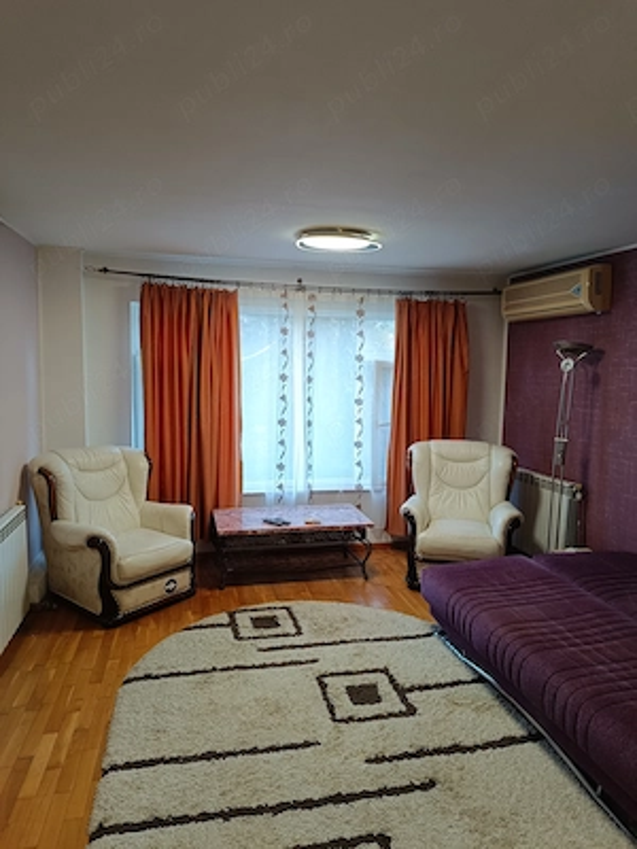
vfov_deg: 71.6
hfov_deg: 56.8
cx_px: 318
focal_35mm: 24
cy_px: 424
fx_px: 589
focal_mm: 5.59
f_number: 1.88
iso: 374
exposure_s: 1/50.1
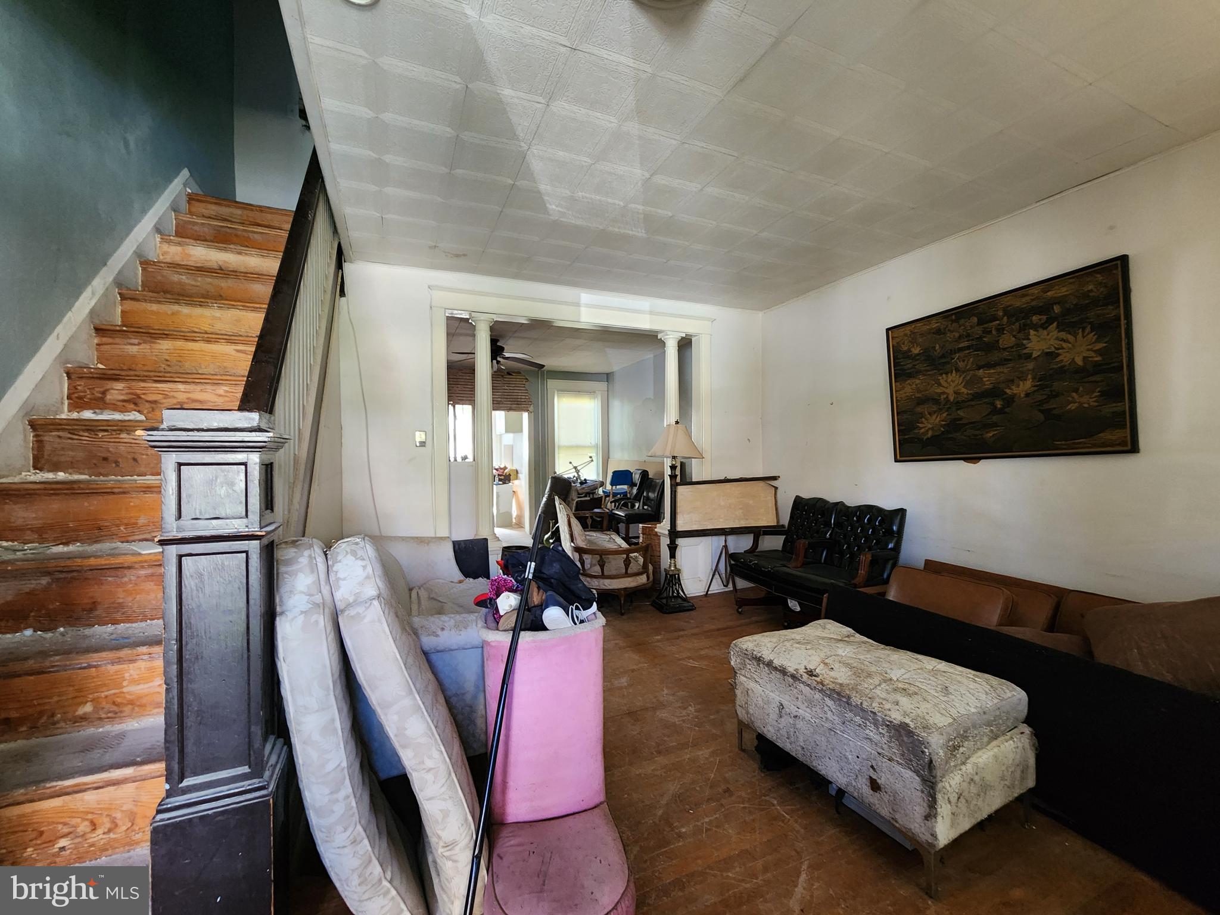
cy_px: 458
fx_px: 458
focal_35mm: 13
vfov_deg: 89.9
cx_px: 610
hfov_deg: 106.2
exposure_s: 1/30
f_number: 2.2
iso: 320
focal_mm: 2.2
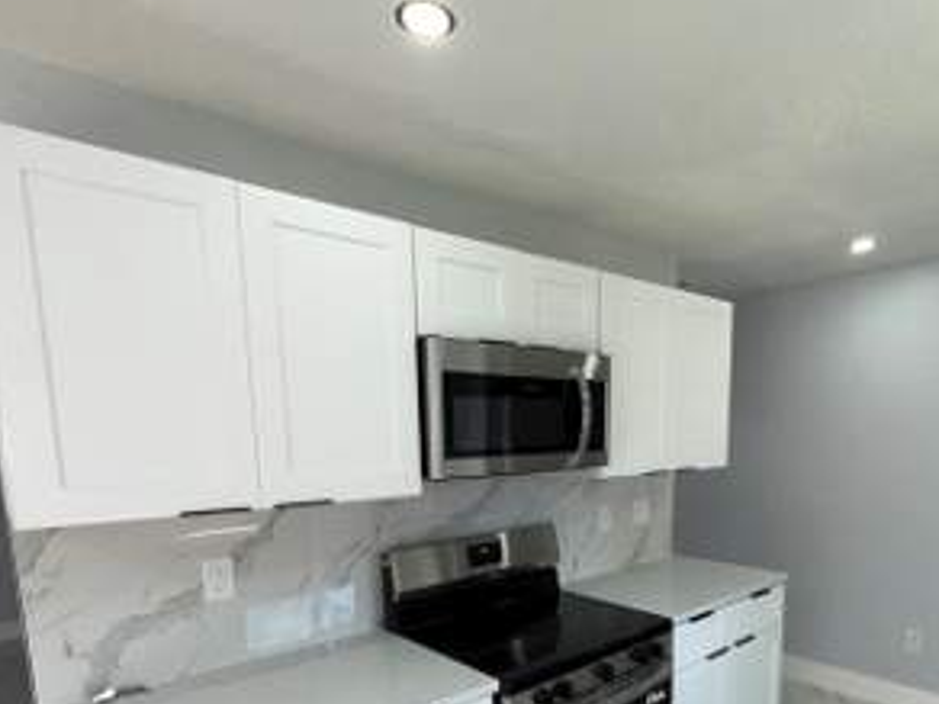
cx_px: 556
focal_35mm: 23
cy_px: 524
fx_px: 624
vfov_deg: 56.1
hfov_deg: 73.2
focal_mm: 2.22
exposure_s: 1/122
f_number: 2.2
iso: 64
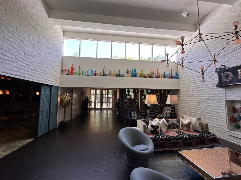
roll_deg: -0.9
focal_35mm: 14
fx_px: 97
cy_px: 90
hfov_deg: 102.1
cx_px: 120
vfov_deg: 85.7
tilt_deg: +3.9
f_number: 2.2
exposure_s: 1/120
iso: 64
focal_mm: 2.22
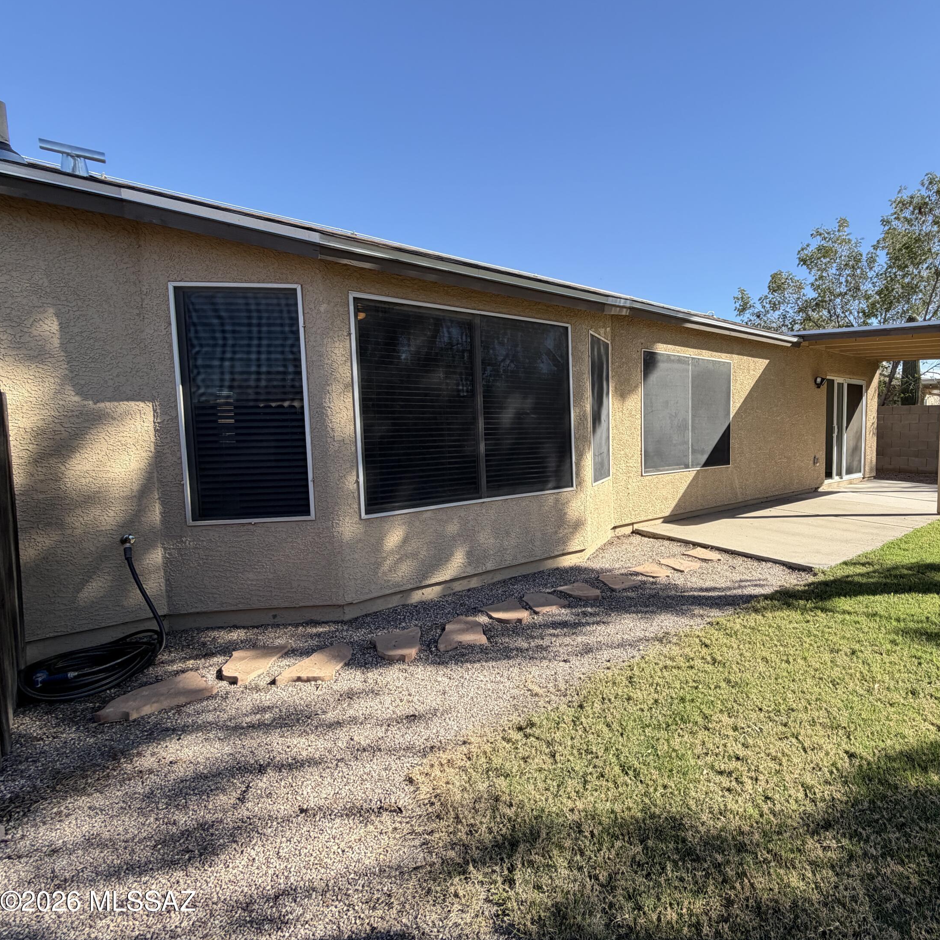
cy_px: 461
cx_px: 644
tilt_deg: -4.2
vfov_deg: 84.0
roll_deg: +0.8
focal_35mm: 17
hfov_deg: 80.5
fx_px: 522
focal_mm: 2.22
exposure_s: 1/638
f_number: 2.2
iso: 40
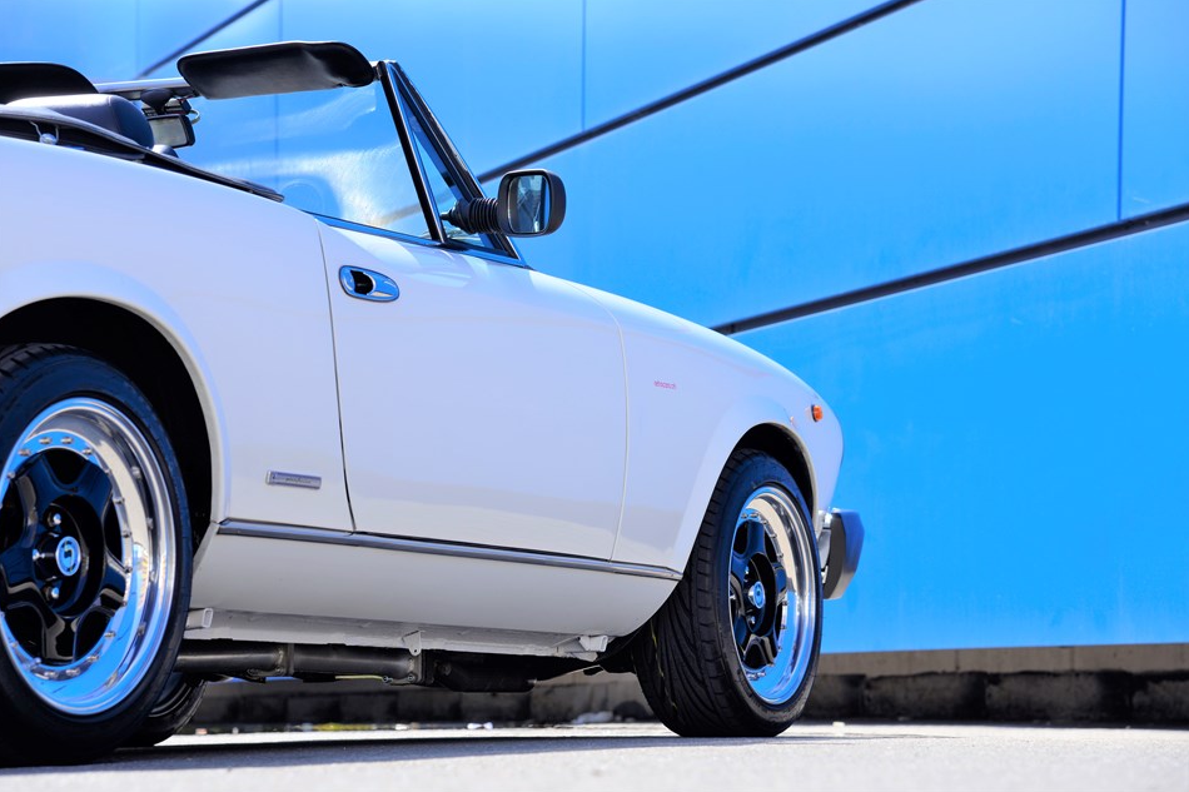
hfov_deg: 19.3
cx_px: 592
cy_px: 397
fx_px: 3500
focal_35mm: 106
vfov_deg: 12.9
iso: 160
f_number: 7.1
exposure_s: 1/250
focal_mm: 105
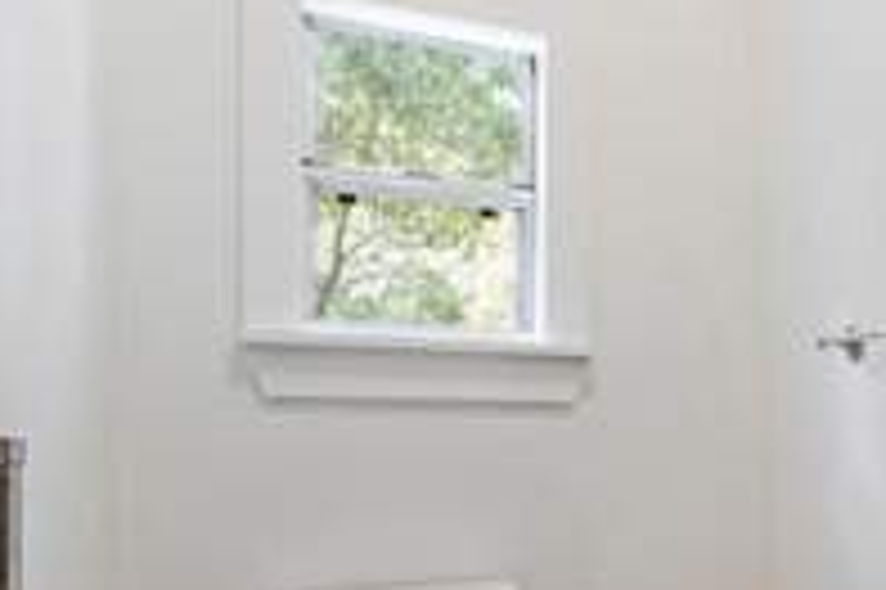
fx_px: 989
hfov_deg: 43.4
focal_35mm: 40
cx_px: 823
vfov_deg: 32.7
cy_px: 428
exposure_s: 1/100
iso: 250
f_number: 9
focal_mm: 11
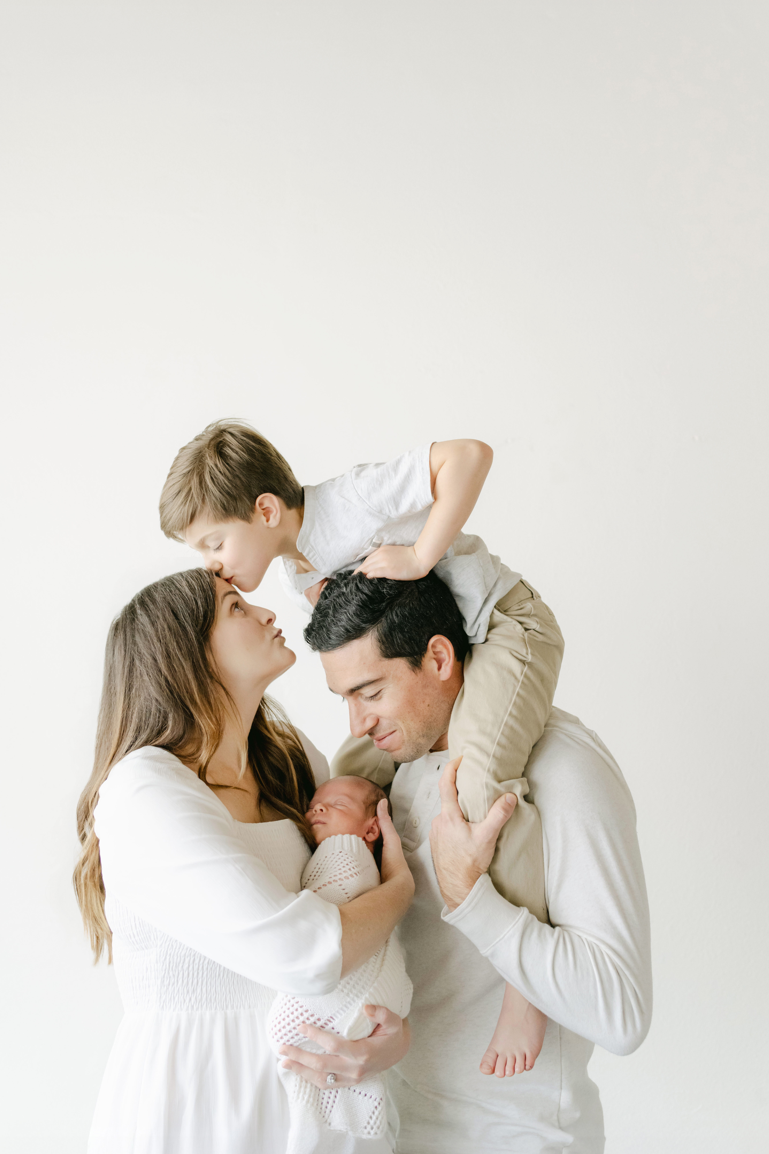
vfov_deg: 53.1
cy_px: 568
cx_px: 381
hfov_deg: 36.9
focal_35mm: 36
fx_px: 1153
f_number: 2.8
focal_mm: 35
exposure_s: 1/250
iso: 1250
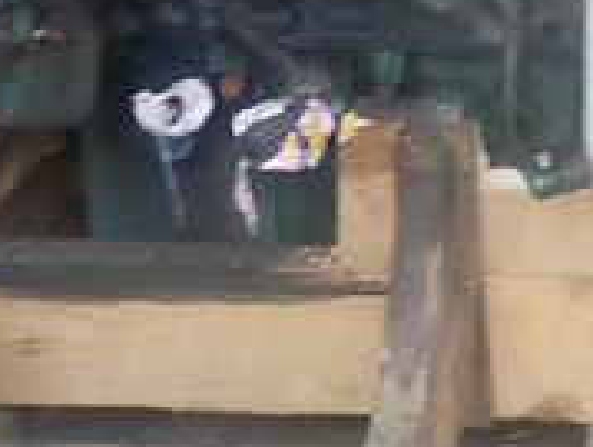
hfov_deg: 17.5
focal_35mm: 107
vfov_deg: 12.7
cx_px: 702
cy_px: -341
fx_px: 1837
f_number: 3.3
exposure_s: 1/30
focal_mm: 4.1
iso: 280
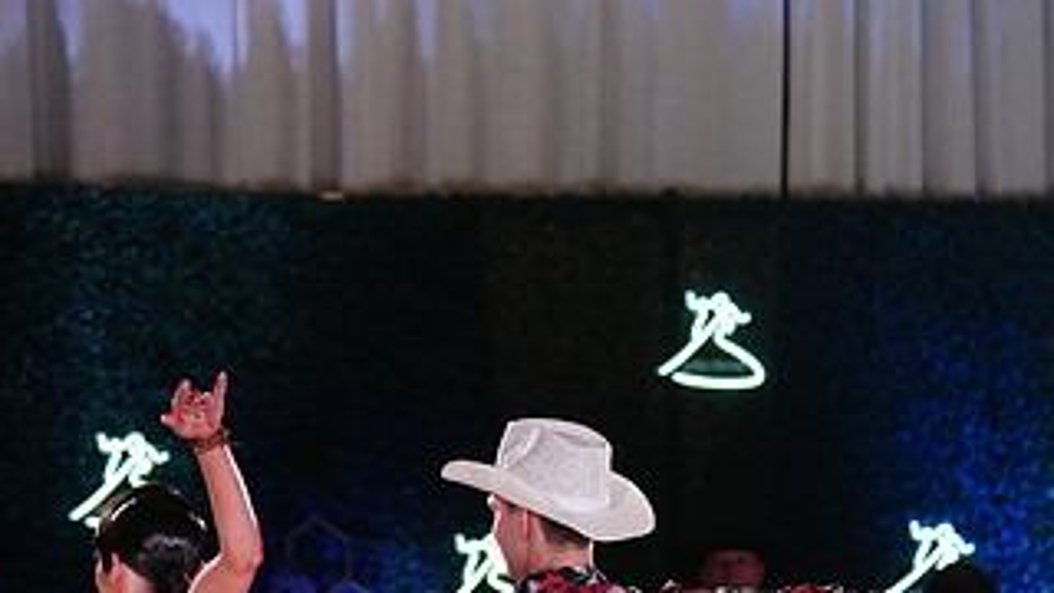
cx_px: 479
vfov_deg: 5.4
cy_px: 922
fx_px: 6260
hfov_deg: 9.6
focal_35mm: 224
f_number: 4
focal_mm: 118
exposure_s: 1/400
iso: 2500
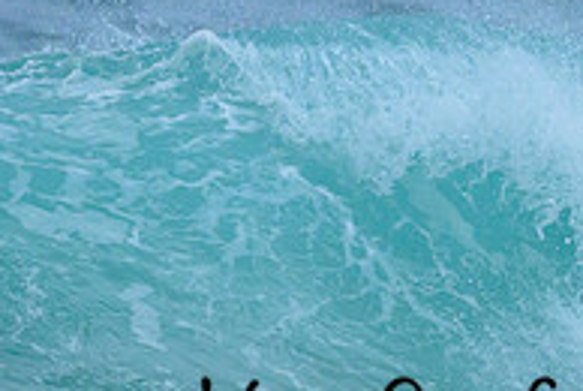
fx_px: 52955
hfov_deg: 0.6
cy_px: 388
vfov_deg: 0.4
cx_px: 463
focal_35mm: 3265
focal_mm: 800
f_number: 6.3
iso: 1000
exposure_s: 1/3200
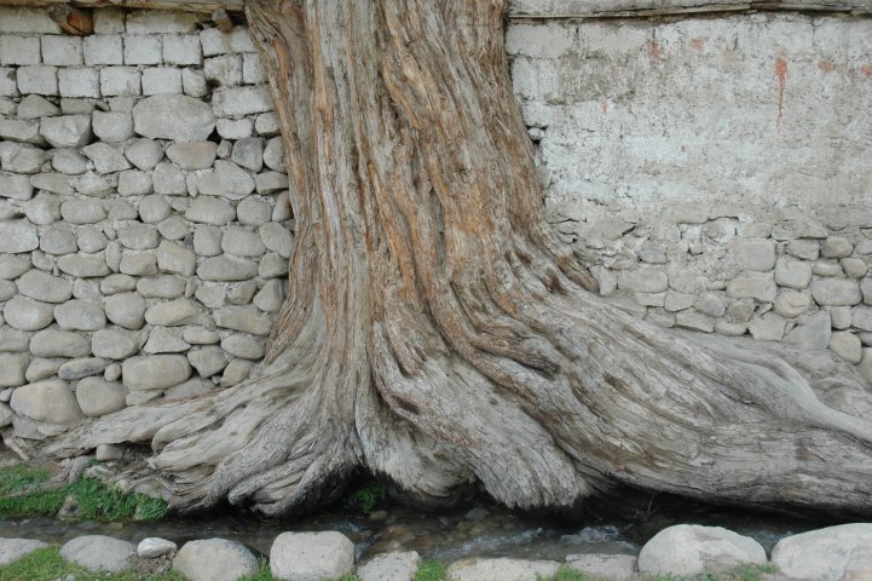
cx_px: 436
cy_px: 290
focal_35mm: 38
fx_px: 908
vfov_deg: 35.5
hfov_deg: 51.3
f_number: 6.3
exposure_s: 1/160
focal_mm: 25
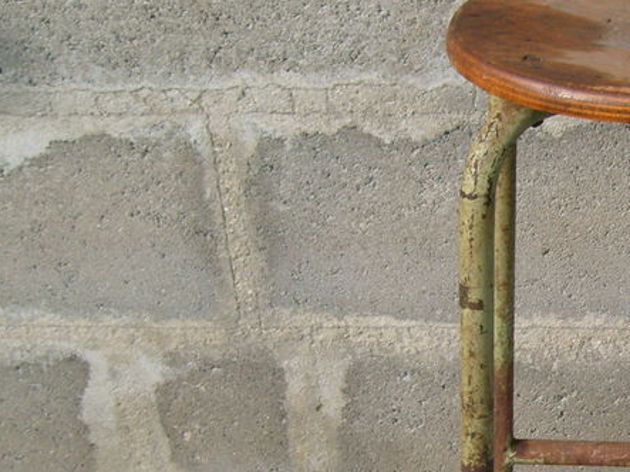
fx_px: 1437
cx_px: 683
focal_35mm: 79
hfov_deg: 23.3
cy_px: 438
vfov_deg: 18.3
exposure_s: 1/125
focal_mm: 5.8
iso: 80
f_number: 7.1
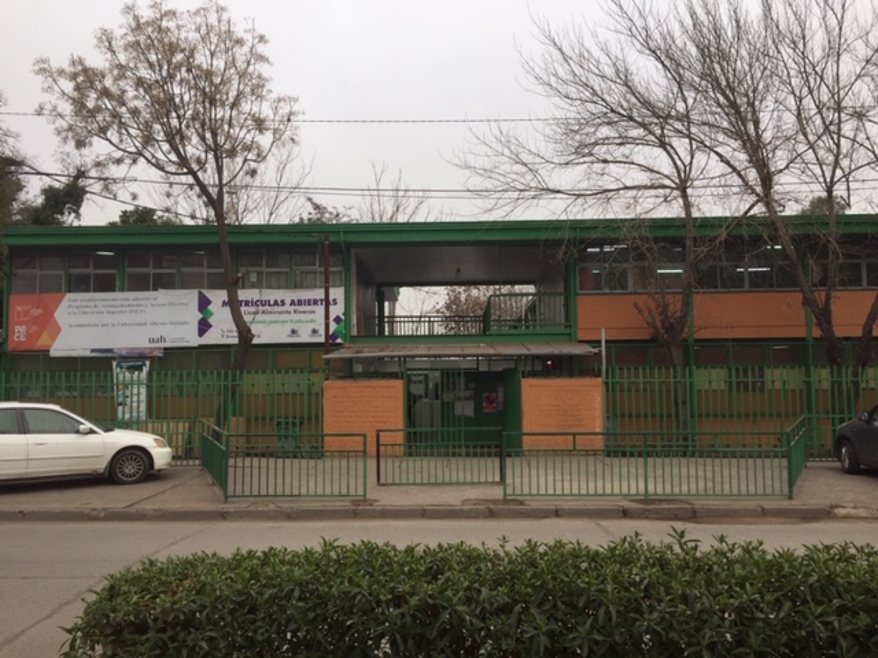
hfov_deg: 61.7
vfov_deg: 48.2
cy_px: 329
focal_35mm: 29
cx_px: 439
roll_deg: +0.1
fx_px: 736
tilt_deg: +3.7
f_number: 2.2
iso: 32
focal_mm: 4.15
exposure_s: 1/416
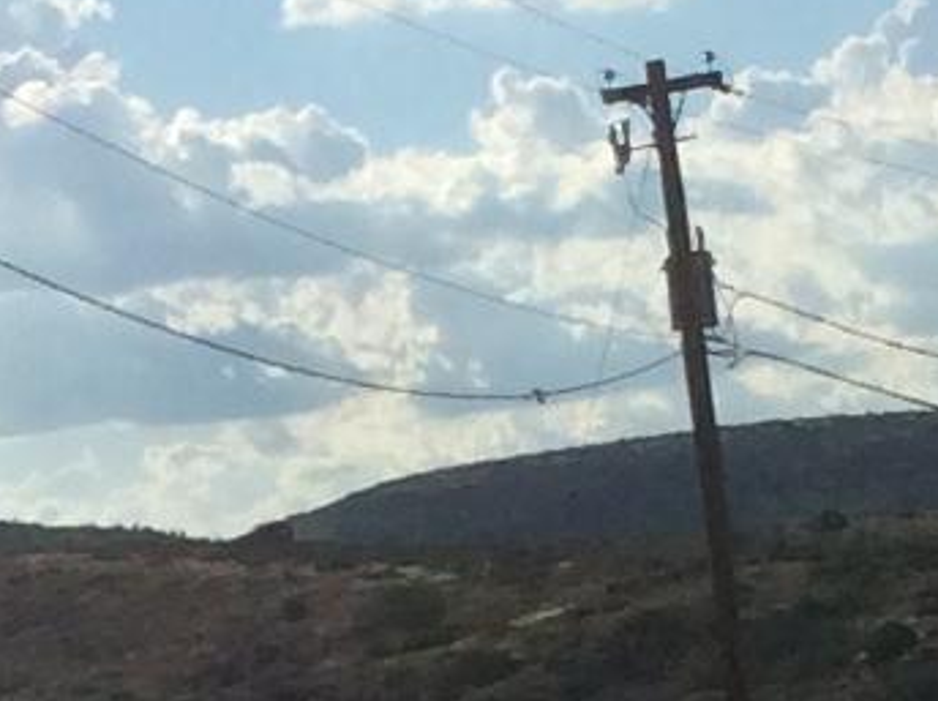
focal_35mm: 241
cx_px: -8
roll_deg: +6.6
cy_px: 1034
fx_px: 6521
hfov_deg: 8.2
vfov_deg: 6.1
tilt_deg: -3.2
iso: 32
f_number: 2.4
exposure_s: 1/4785
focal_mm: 3.3
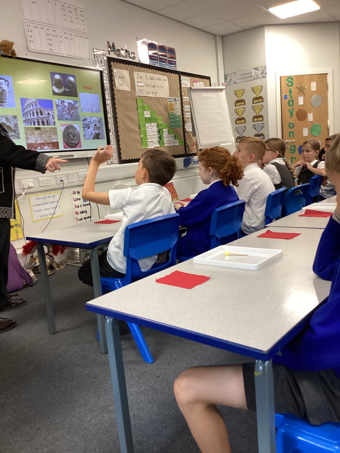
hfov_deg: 45.4
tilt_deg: -11.1
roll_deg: +5.5
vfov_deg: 58.4
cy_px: 226
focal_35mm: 31
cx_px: 170
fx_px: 406
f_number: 2.4
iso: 125
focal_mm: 3.3
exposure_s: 1/50
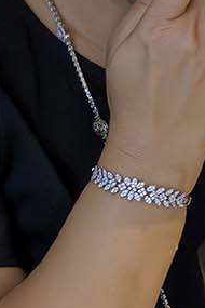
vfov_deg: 5.8
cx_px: 178
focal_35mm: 354
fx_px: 3024
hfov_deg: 3.9
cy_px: 218
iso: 7200
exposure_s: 1/200
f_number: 4.5
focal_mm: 70
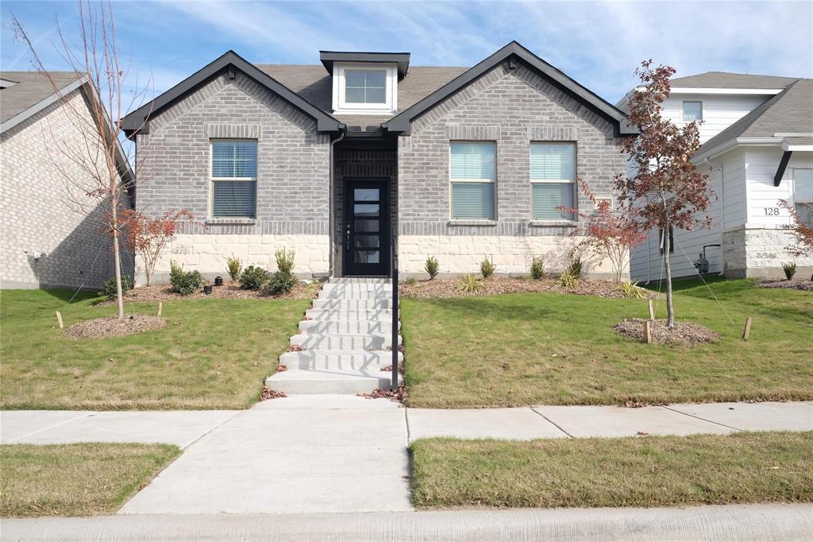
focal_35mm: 27
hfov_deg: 67.4
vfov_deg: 47.9
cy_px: 271
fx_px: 610
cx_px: 406
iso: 200
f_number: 5.6
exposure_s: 1/400
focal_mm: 18
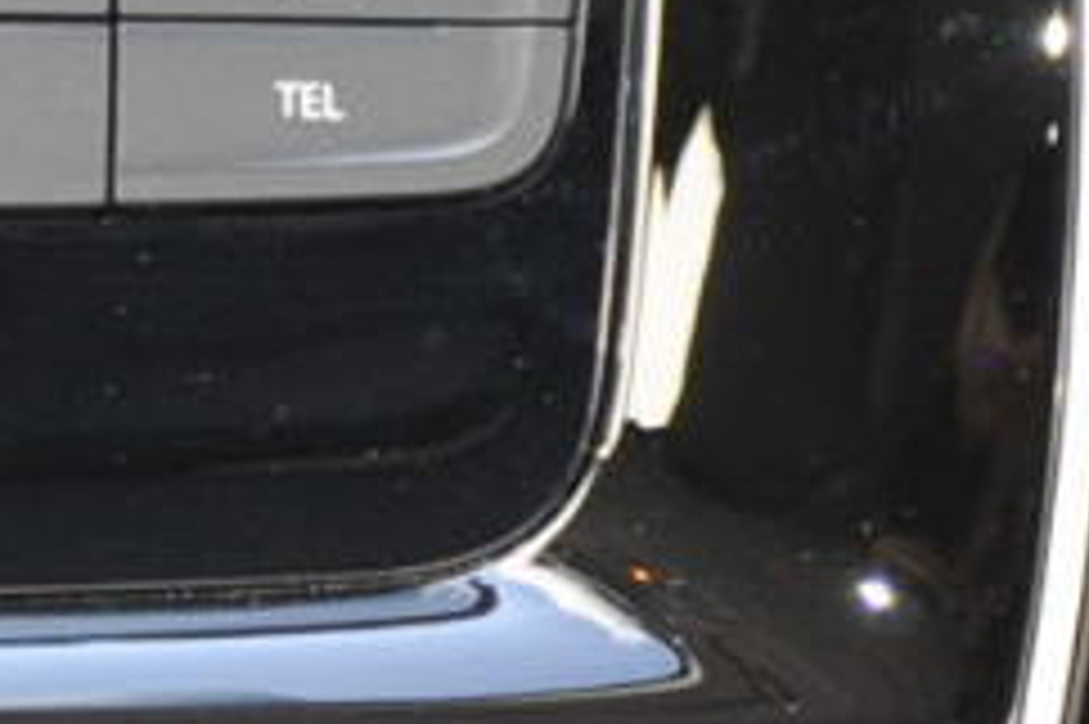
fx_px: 11487
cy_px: 72
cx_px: -288
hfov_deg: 5.4
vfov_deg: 3.6
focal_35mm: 380
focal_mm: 34
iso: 560
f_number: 4.2
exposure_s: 1/125
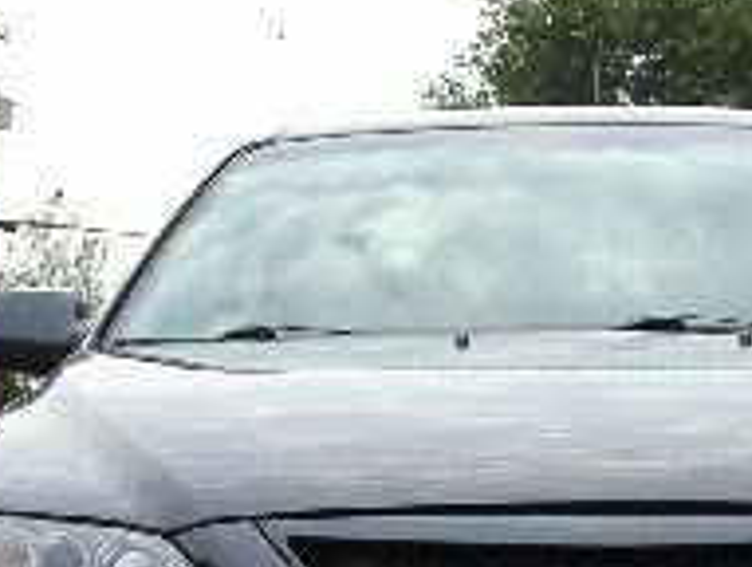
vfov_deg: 11.6
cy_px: 606
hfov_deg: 15.4
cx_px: 634
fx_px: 2764
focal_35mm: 127
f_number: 3.2
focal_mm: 6.3
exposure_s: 1/370
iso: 50
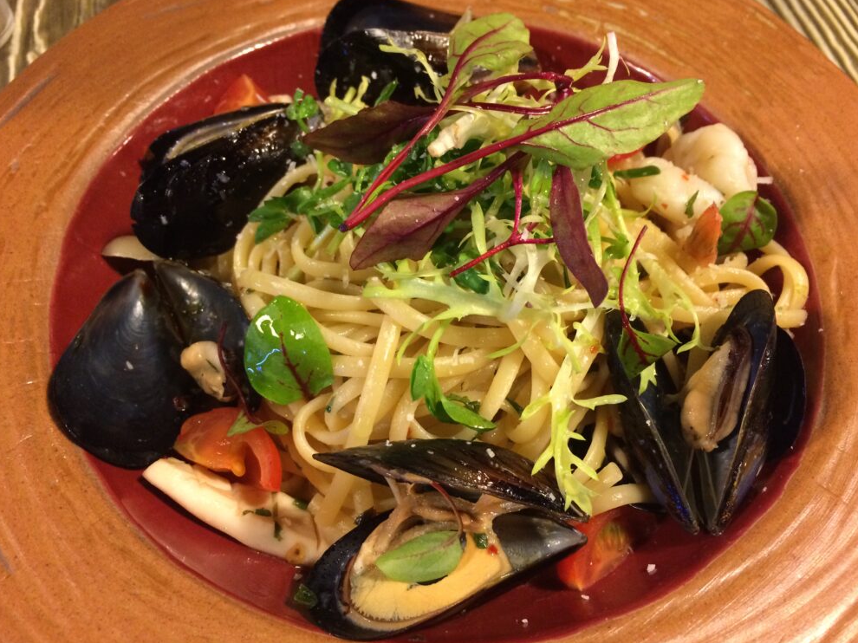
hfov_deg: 60.0
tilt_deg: -57.0
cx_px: 435
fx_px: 743
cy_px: 315
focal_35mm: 30
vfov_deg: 46.8
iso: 250
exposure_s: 1/24
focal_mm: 4.15
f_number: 2.2
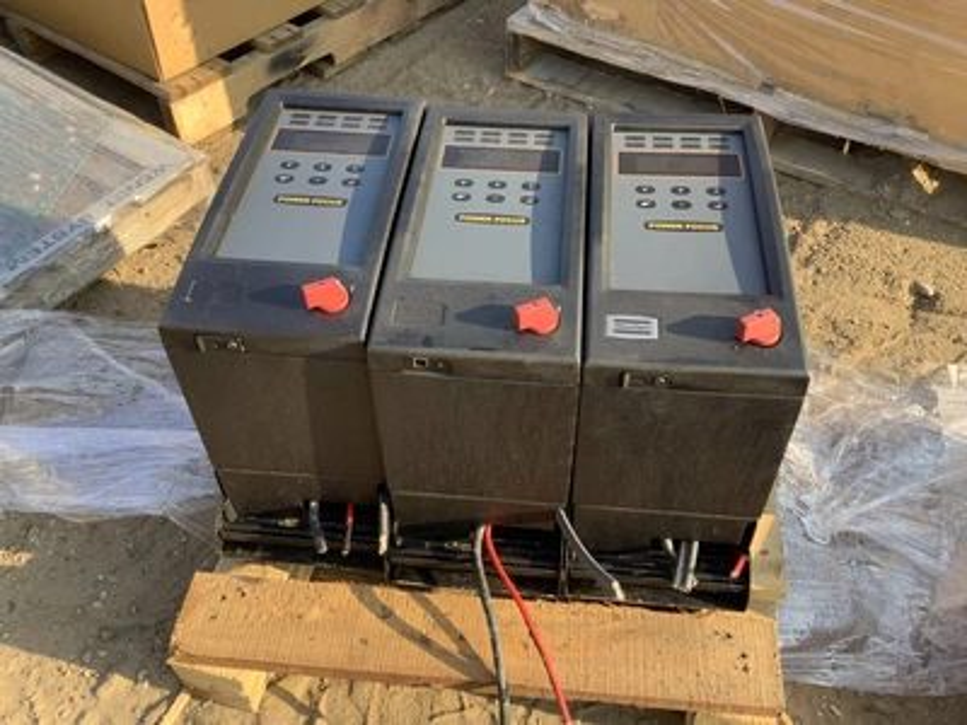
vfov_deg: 45.4
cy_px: 362
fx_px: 866
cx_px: 484
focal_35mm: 31
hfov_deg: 58.4
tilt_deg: -47.9
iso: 25
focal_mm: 3.3
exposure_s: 1/174
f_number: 2.4
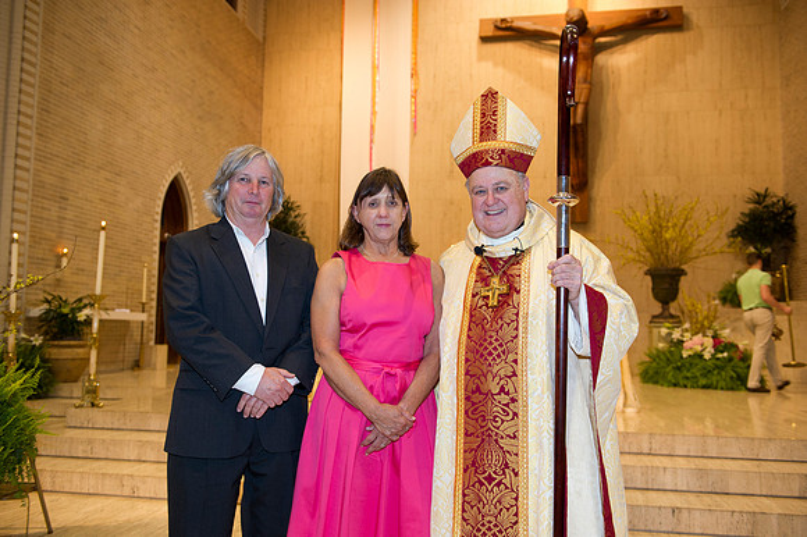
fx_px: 717
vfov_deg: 41.1
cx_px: 404
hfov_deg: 58.7
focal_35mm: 32
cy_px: 268
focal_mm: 32
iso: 800
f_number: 3.5
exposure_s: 1/60
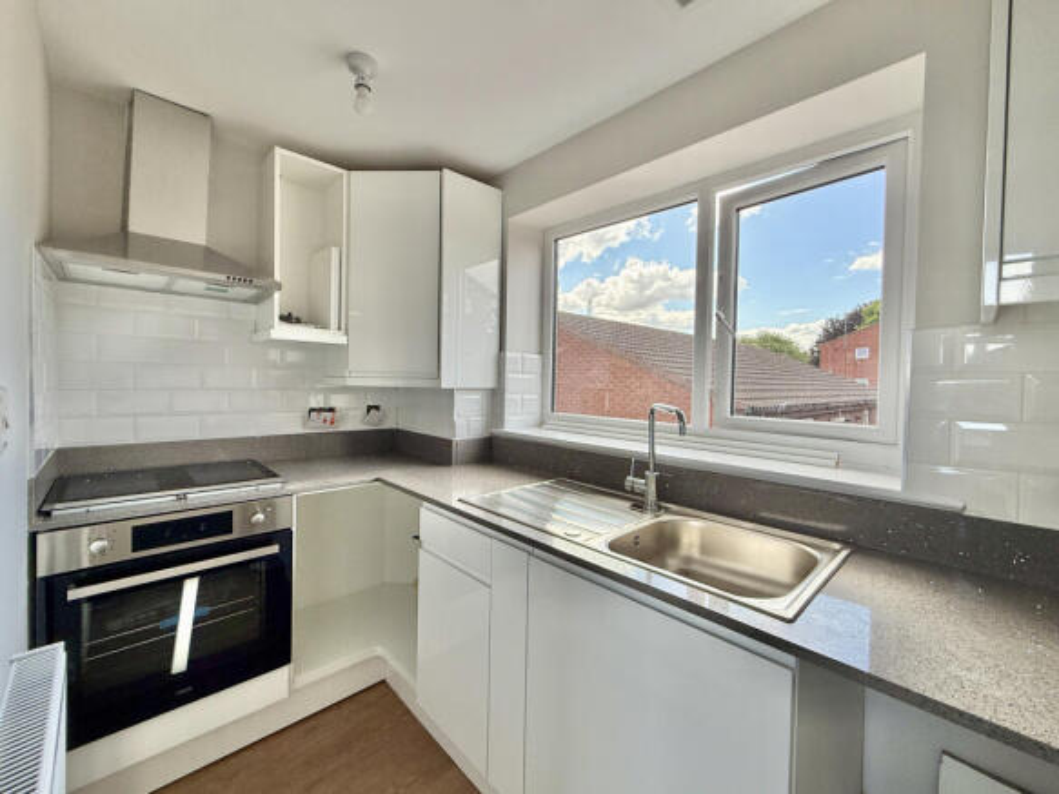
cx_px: 530
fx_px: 428
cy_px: 397
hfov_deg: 102.1
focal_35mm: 14
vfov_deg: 85.7
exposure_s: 1/326
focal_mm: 2.22
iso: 64
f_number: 2.2
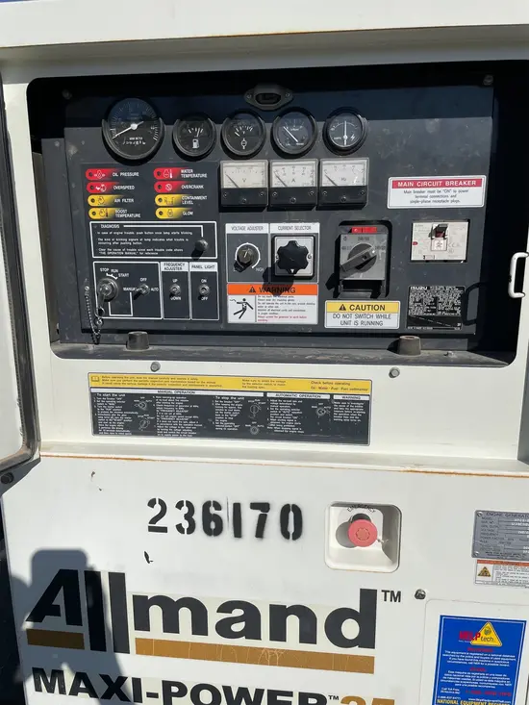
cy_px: 352
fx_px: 530
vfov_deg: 67.3
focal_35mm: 26
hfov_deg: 53.1
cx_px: 264
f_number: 1.6
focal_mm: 4.2
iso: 32
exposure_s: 1/9091
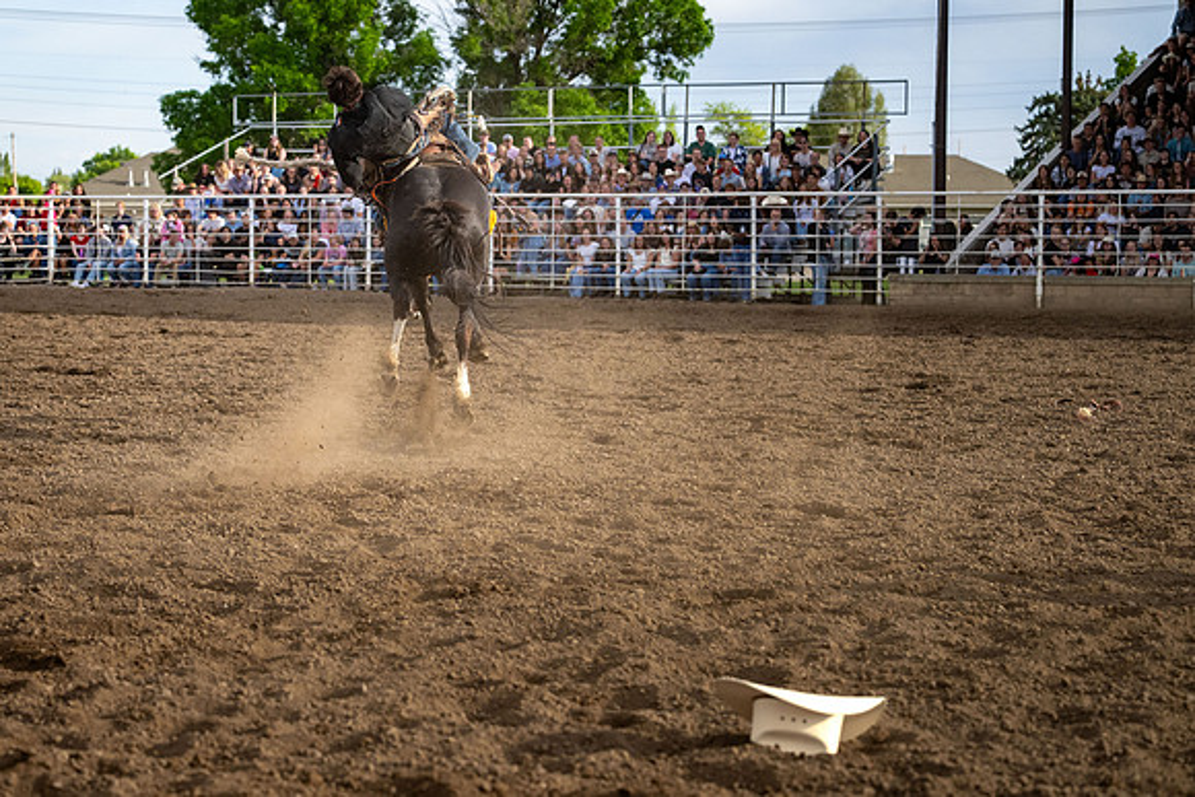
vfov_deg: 15.4
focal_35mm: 89
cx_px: 447
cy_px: 321
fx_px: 2953
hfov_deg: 22.8
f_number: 3.5
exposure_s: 1/8000
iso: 1250
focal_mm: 68
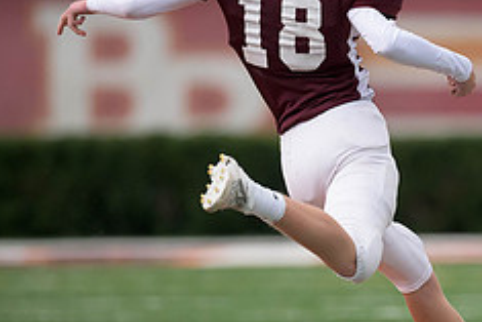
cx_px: 554
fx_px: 20818
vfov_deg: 0.9
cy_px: 160
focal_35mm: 1554
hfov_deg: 1.3
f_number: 4
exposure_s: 1/3200
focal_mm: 500
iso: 2000
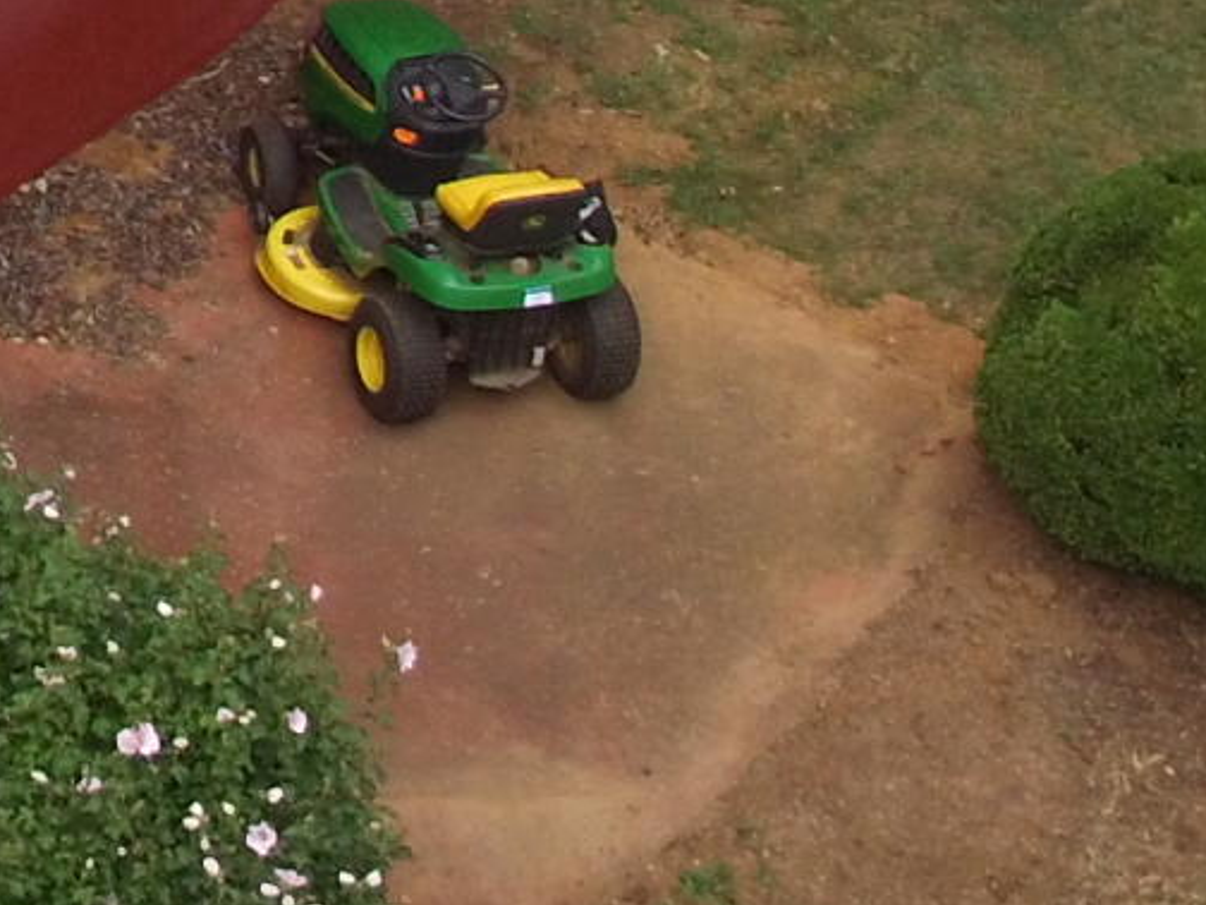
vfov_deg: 11.3
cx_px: -823
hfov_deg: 14.8
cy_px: -912
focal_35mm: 119
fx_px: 4146
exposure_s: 1/593
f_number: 2.8
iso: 100
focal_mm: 3.61
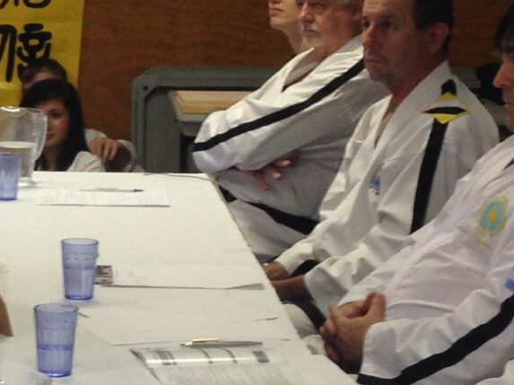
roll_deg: -1.0
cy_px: 203
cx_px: -138
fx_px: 2197
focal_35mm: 148
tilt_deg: -10.2
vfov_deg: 10.0
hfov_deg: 12.9
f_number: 2.4
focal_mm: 4.12
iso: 80
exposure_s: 1/20
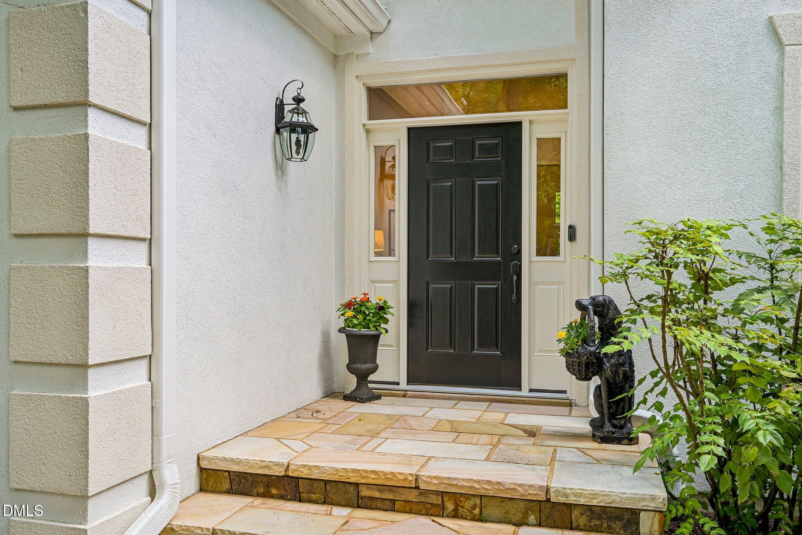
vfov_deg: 43.6
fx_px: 668
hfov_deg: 61.9
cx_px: 401
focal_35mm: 30
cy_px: 268
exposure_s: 1/30
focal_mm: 30
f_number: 8
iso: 125
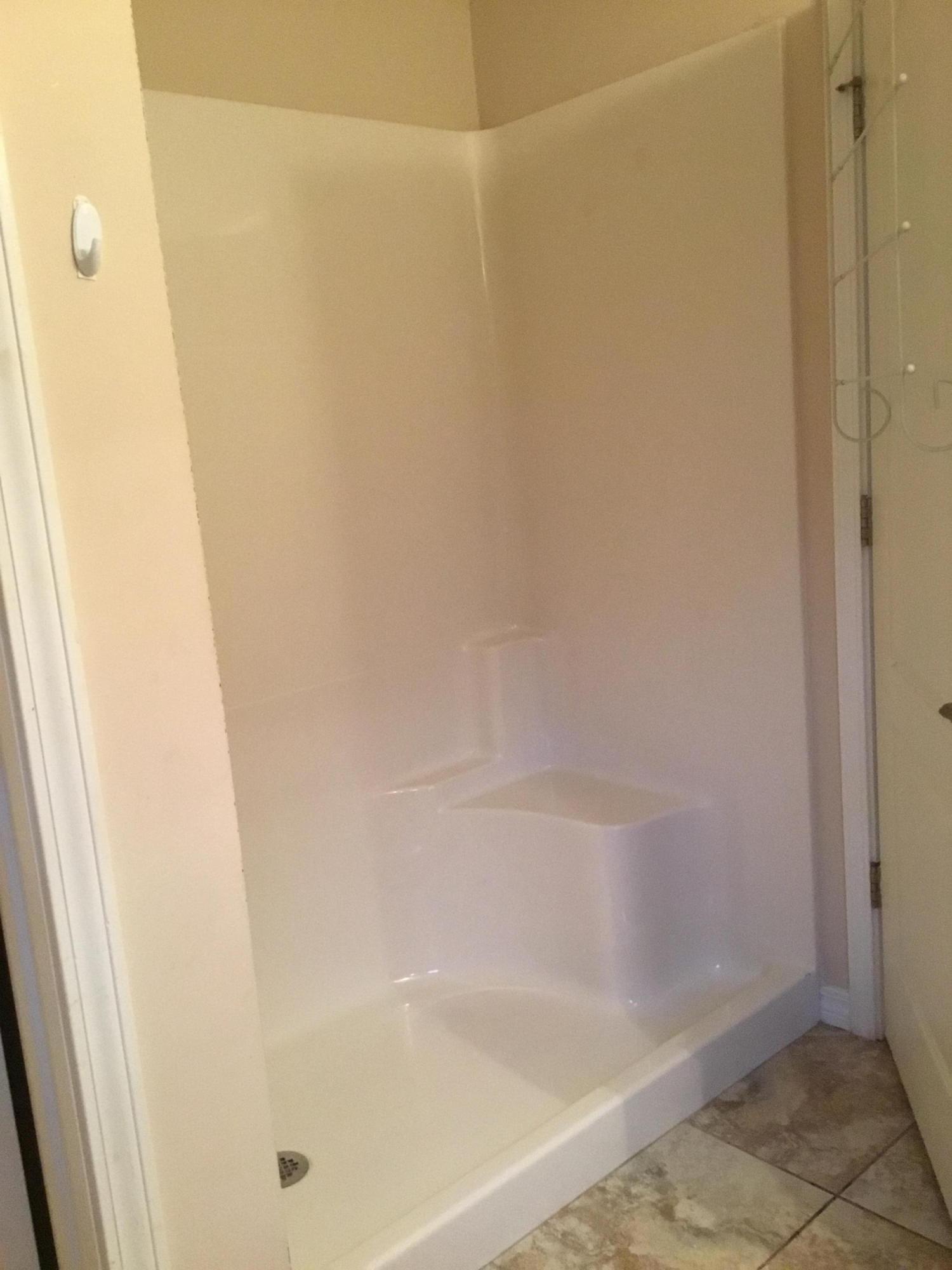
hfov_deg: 45.4
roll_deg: +6.8
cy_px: 635
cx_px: 476
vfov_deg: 58.4
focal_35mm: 31
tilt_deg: -9.9
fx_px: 1137
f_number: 2.4
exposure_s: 1/30
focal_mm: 3.3
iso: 200
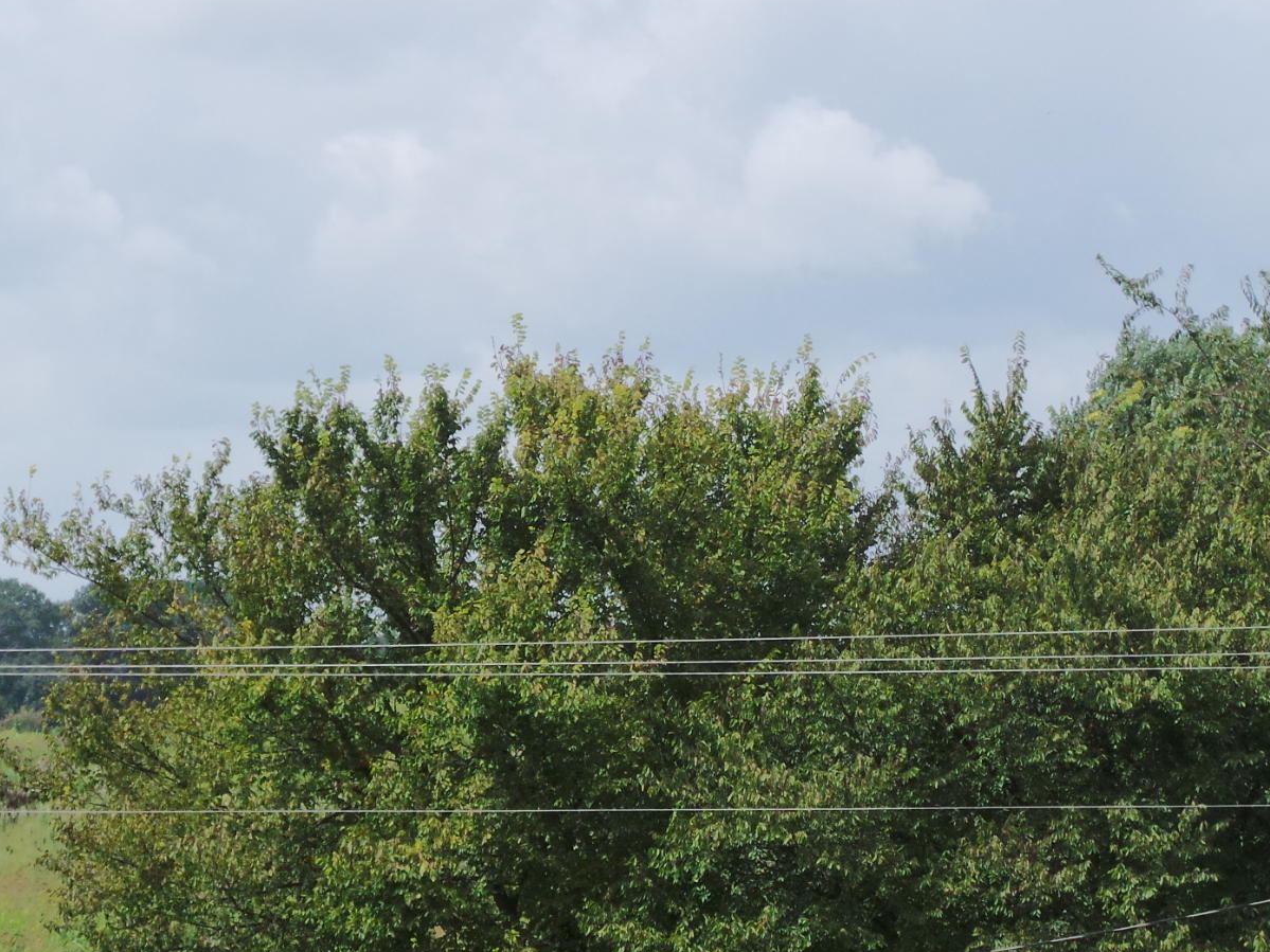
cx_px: 575
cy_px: 455
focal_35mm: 187
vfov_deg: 7.9
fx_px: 6860
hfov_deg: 10.6
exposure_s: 1/1000
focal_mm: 20.3
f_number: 4
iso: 100
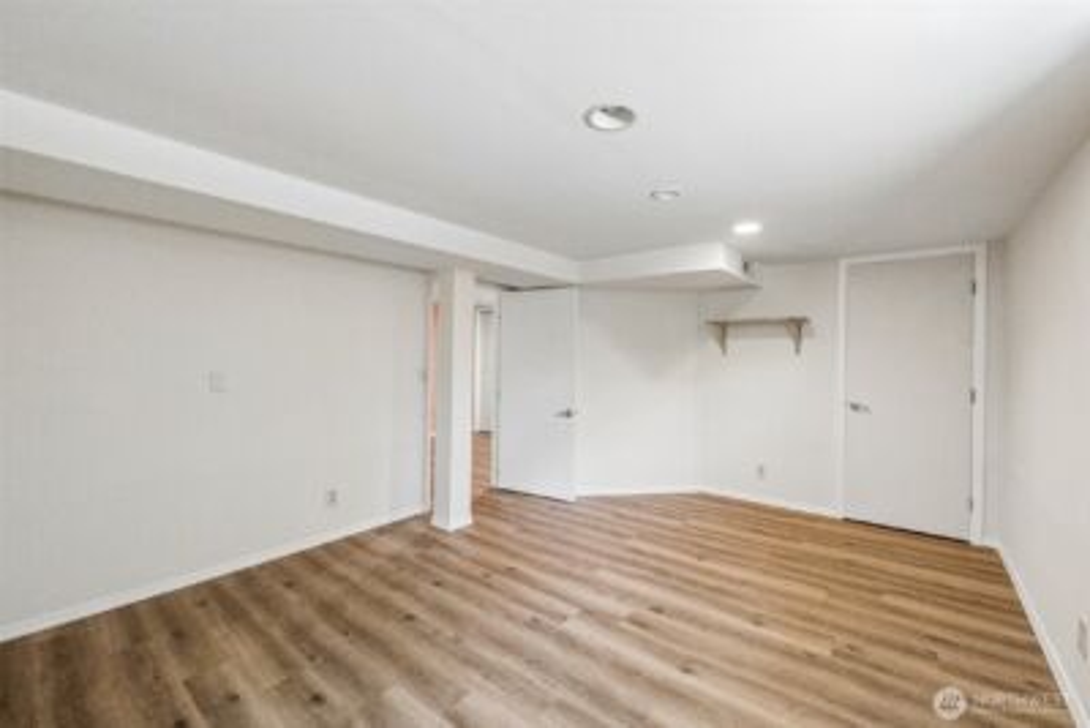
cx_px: 545
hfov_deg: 100.4
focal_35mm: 15
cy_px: 364
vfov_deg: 77.4
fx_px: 454
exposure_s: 1/30
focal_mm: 10
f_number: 9
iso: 5000
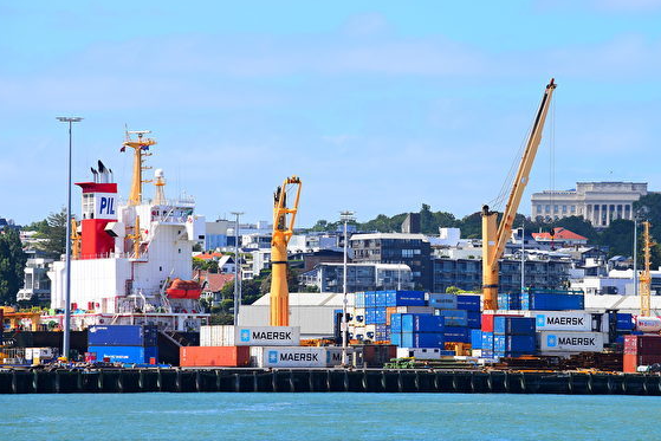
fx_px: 4877
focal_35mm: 266
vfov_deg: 5.2
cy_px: 233
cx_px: 344
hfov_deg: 7.8
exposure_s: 1/1250
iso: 200
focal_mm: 165
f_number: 9
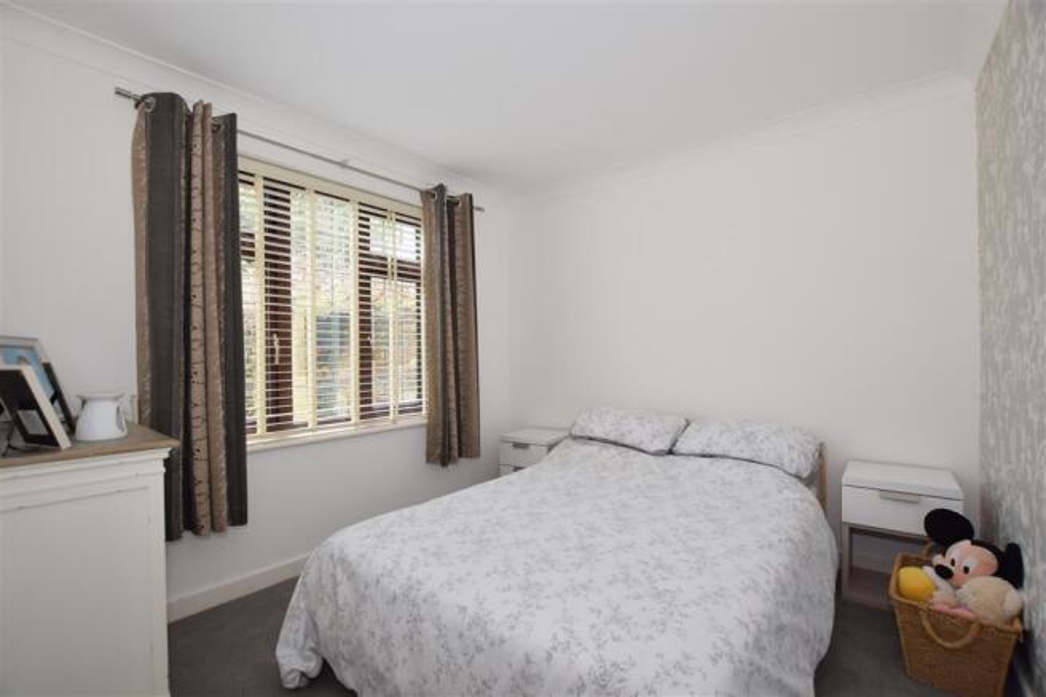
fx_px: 436
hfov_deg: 100.4
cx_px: 523
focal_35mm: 15
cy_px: 348
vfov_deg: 77.3
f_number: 5.6
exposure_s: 1/60
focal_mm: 10
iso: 400
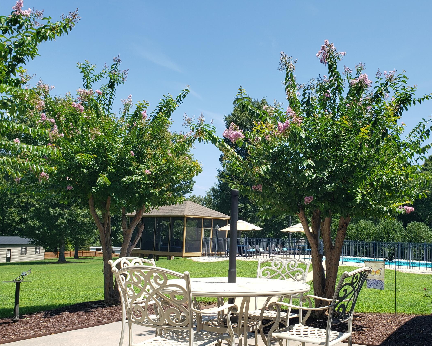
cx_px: 268
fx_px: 460
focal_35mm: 36
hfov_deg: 49.8
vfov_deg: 40.9
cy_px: 210
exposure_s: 1/955
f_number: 2.4
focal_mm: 4.3
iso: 50
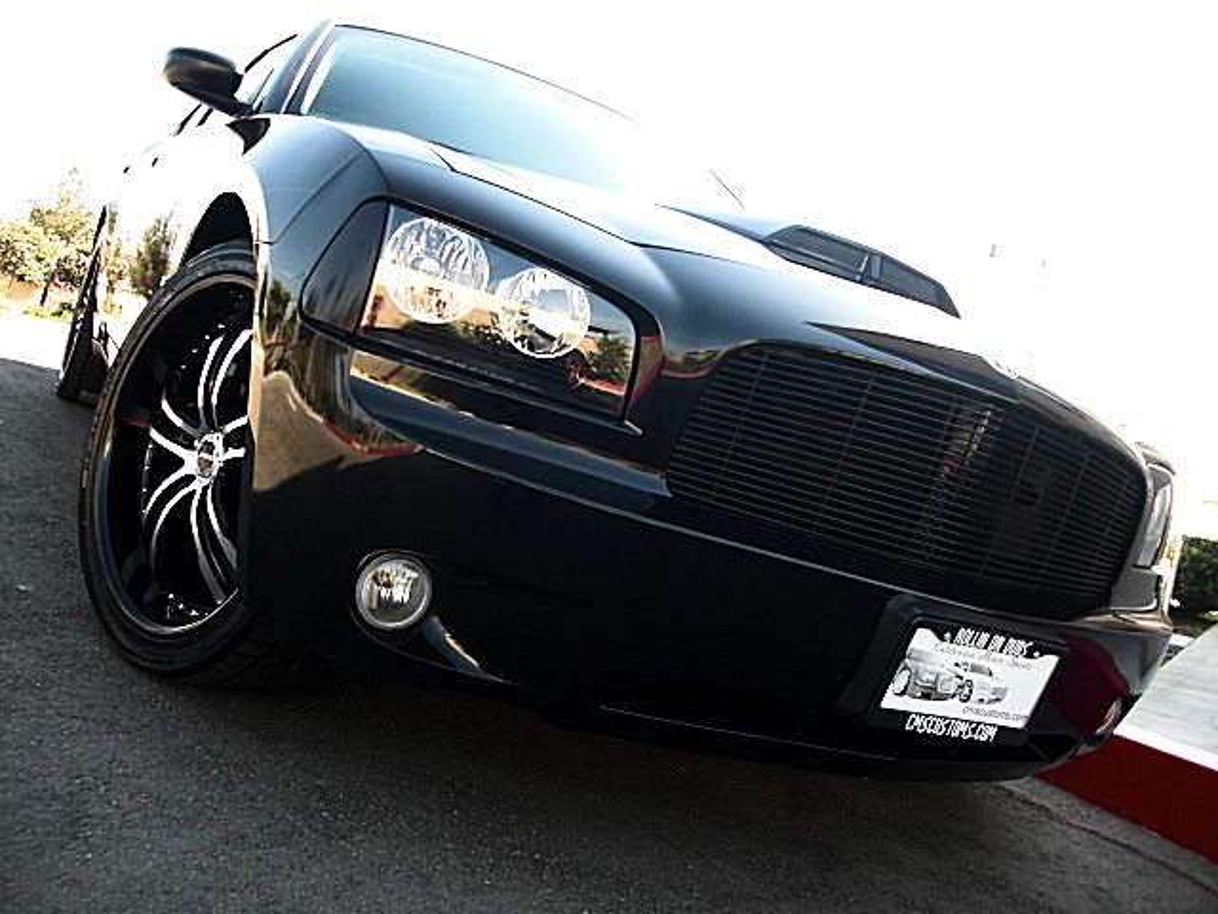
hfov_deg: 51.4
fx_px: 1267
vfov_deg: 39.7
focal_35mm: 36
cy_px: 457
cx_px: 609
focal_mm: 6.3
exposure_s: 1/100
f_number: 2.8
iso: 50
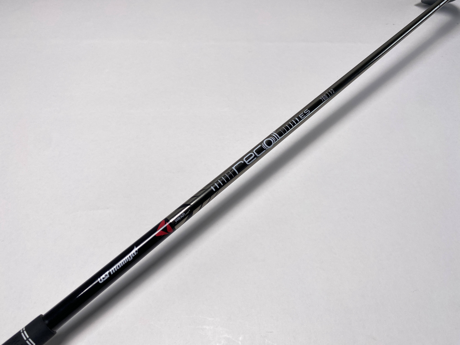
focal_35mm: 26
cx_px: 230
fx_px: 346
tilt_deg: -54.4
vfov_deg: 53.1
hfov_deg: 67.3
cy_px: 172
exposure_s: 1/1034
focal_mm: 4.25
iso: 32
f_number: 1.8
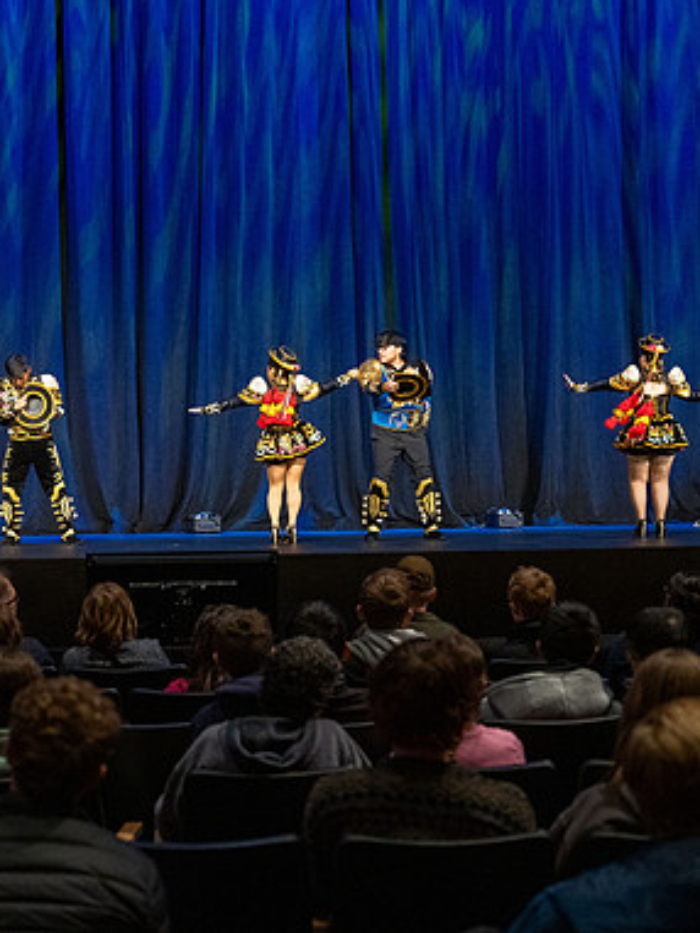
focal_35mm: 63
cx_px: 333
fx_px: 1698
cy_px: 485
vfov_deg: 30.7
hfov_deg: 23.3
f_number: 2.8
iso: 3200
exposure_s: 1/200
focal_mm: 41
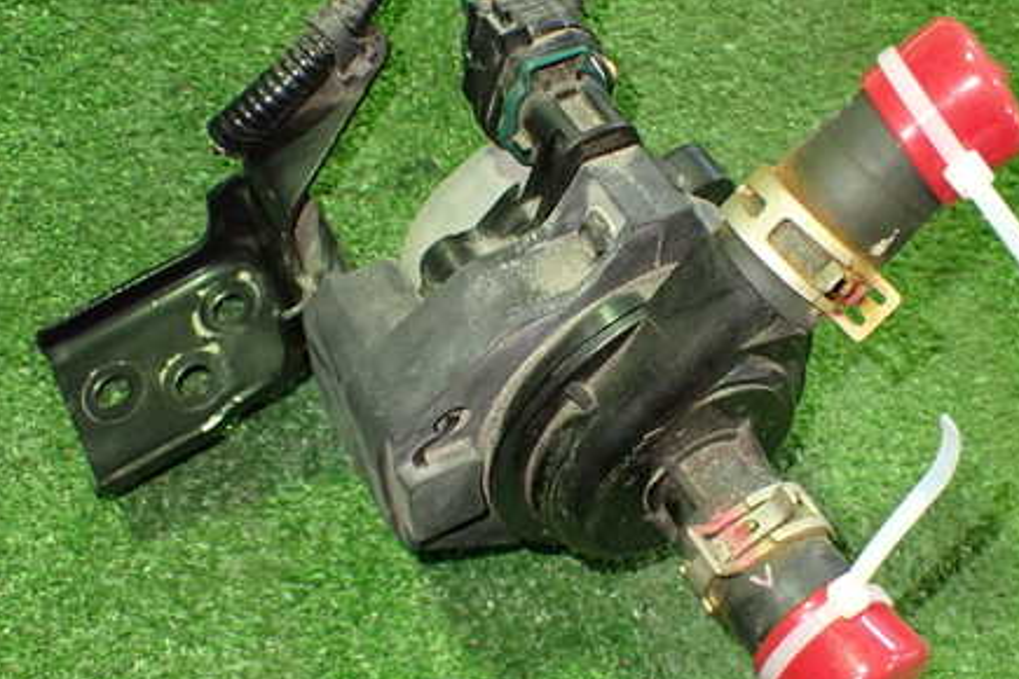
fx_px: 1217
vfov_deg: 31.2
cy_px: 337
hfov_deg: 45.3
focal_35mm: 43
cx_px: 572
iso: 800
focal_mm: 5.4
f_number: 2.3
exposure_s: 1/30
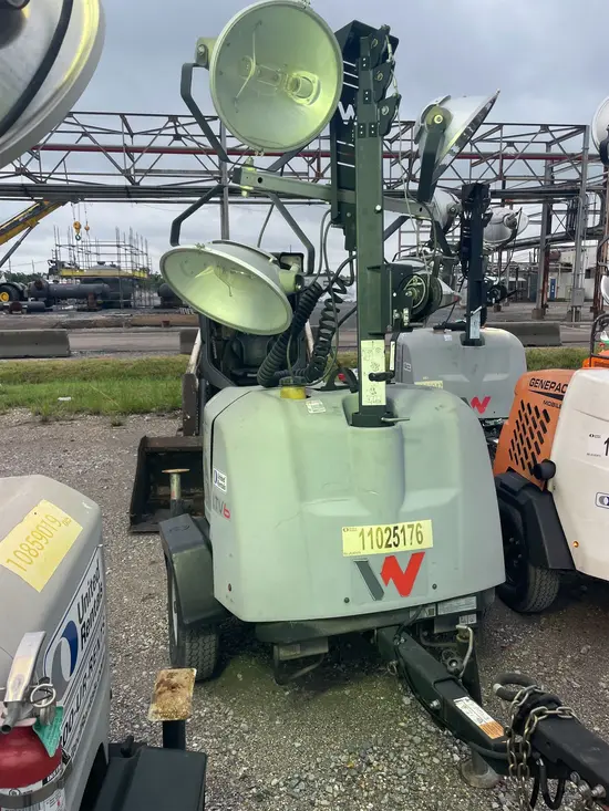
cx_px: 304
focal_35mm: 26
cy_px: 406
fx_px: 610
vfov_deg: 67.3
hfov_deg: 53.1
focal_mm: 4.2
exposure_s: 1/720
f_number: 1.6
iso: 32
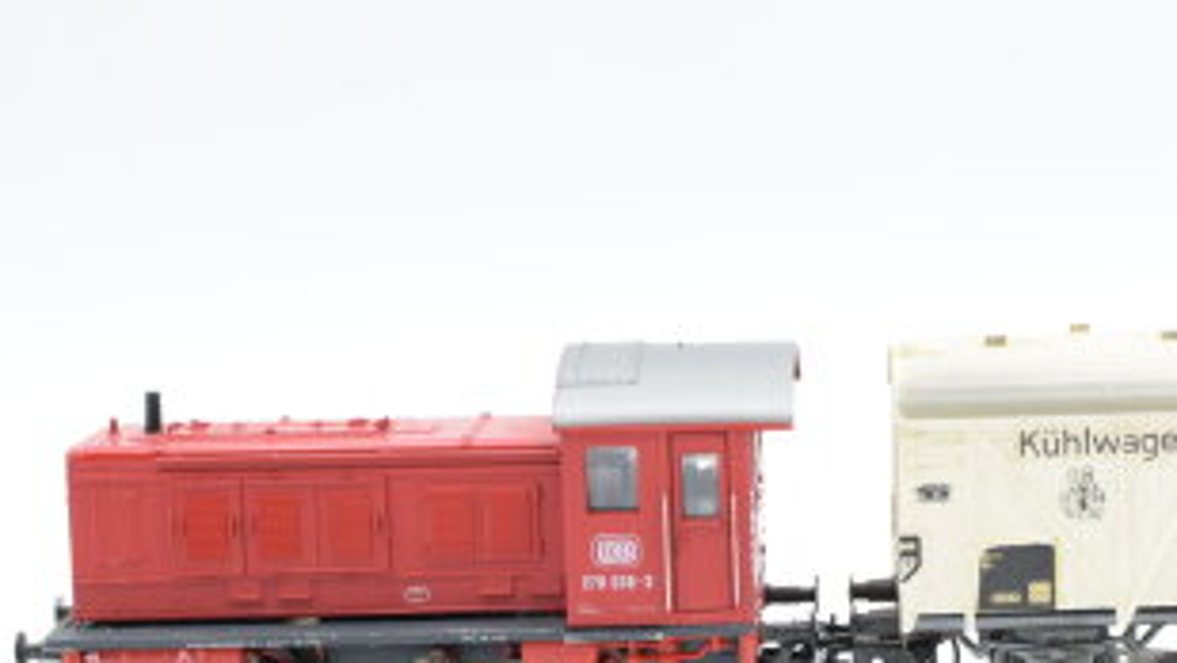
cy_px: 448
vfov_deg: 11.3
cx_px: 933
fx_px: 3341
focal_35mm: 107
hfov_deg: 19.8
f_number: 8
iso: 400
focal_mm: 35
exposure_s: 1/125
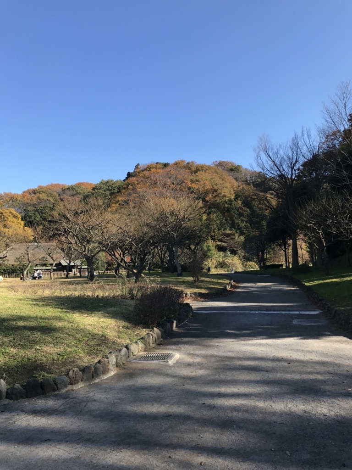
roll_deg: +1.7
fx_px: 380
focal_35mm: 28
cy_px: 235
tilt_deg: +5.9
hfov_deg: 49.7
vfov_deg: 63.4
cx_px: 176
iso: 20
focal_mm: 3.99
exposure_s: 1/977
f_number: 1.8
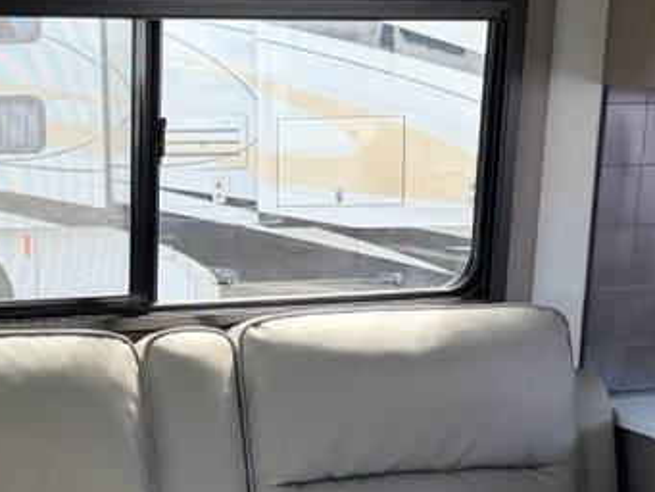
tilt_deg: -13.5
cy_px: 423
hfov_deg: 21.5
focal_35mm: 90
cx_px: 123
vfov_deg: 16.3
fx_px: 1704
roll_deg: +0.3
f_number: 1.78
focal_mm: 6.76
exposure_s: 1/121
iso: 200
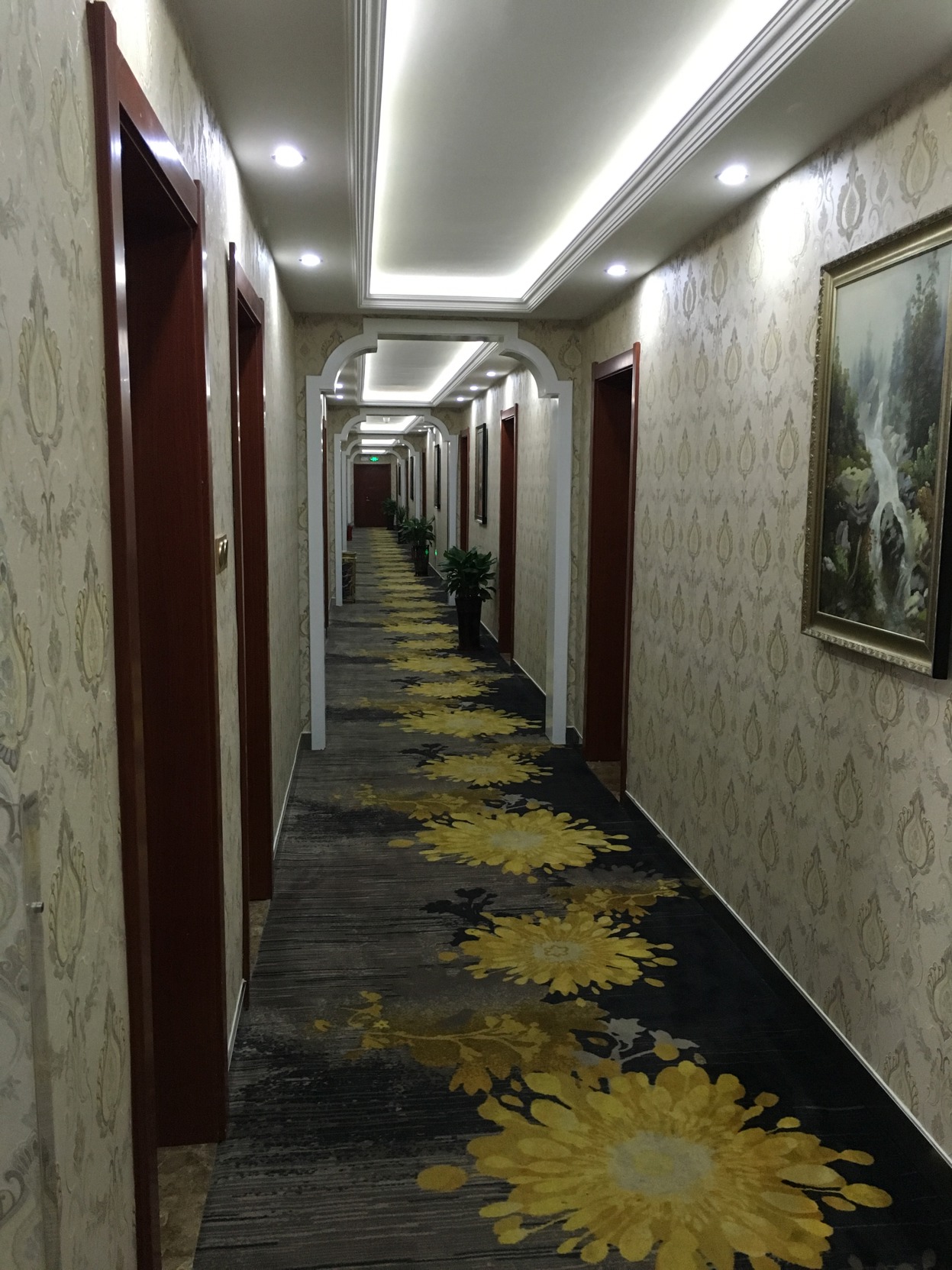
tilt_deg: -8.6
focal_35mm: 29
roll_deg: -0.7
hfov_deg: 48.2
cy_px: 635
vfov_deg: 61.7
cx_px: 476
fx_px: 1064
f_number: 2.2
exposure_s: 1/25
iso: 200
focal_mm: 4.15
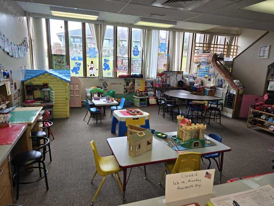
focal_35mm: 23
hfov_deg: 73.9
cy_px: 103
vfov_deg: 58.9
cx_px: 137
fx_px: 182
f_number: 1.7
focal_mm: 6.3
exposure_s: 1/120
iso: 64
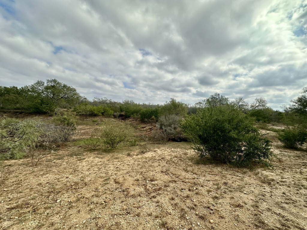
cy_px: 115
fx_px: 124
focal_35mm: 14
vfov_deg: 85.7
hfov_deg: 102.1
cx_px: 154
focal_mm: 2.22
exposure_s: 1/2817
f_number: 2.2
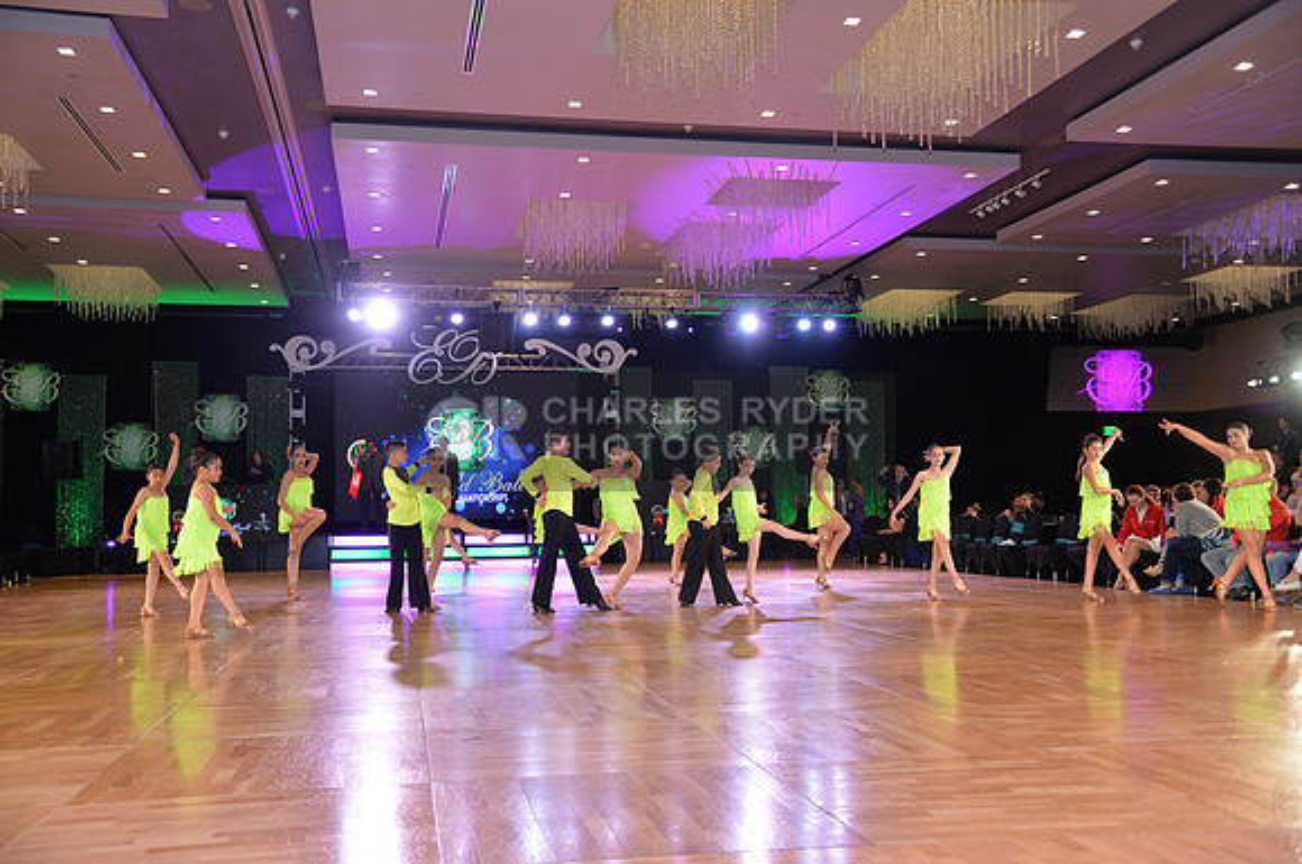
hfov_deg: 54.5
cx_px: 651
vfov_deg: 37.7
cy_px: 432
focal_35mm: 35
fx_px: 1264
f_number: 4
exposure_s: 1/250
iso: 1600
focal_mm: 35
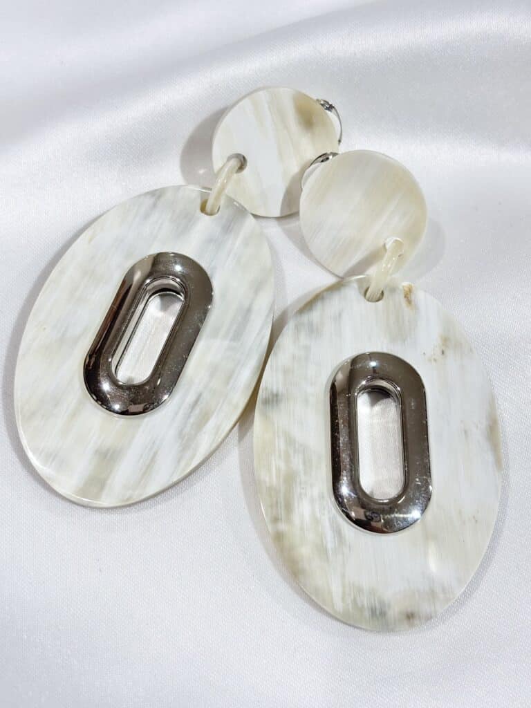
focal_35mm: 52
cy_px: 354
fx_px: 1064
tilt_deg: -60.1
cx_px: 266
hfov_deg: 28.0
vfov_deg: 36.8
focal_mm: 5.96
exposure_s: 1/211
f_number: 1.6
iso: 32
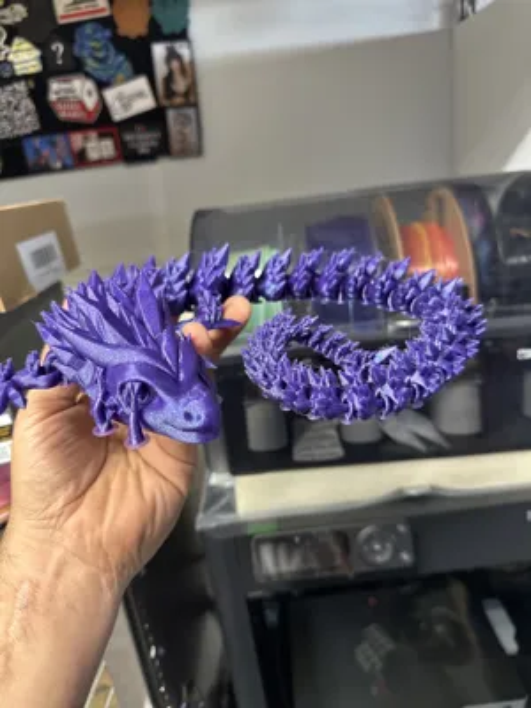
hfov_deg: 56.8
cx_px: 266
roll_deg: +7.5
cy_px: 354
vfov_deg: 71.6
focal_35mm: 24
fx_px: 491
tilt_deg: -19.7
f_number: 1.78
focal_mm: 6.86
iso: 320
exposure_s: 1/60
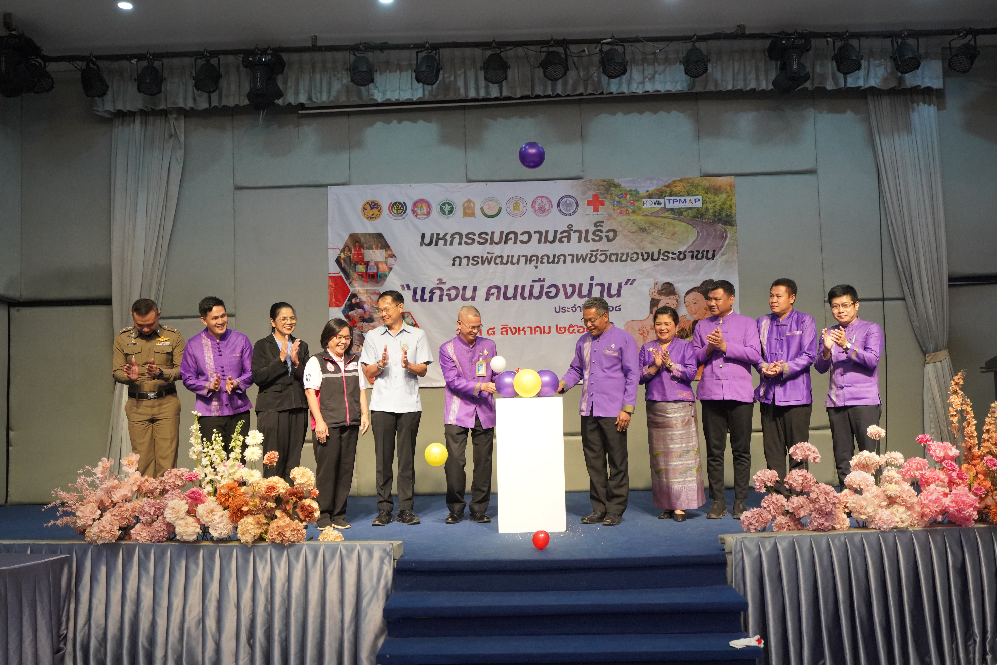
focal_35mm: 35
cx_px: 498
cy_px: 332
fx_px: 969
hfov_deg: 54.4
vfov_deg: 37.9
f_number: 4
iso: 4000
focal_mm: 35
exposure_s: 1/250
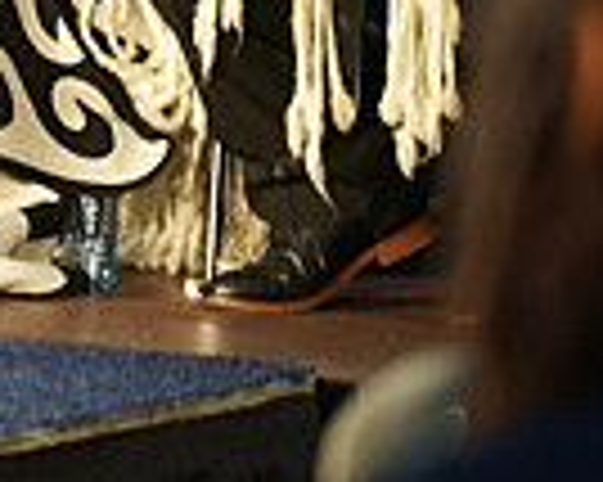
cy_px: -329
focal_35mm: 815
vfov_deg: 1.9
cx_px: -590
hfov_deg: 2.4
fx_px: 14534
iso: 4000
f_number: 4
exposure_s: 1/250
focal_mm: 200
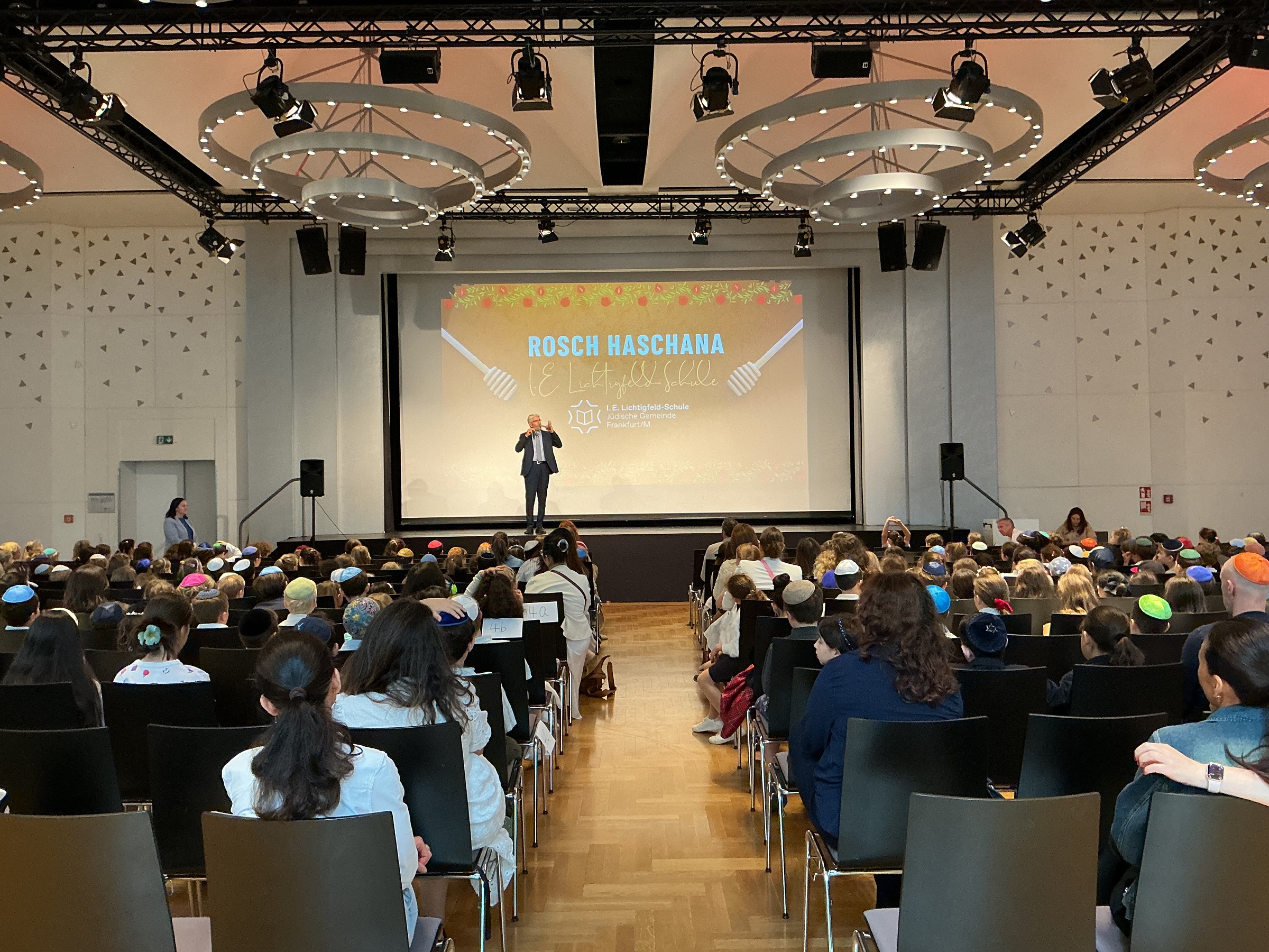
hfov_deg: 61.7
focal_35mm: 29
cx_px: 634
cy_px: 476
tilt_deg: +0.6
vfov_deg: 48.2
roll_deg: +2.5
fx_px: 1063
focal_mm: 3
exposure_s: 1/60
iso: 160
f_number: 1.8
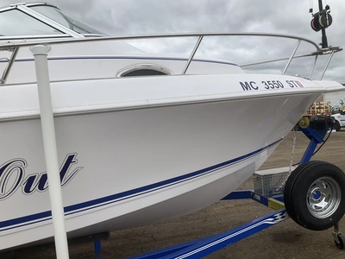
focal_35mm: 29
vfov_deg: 48.2
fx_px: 289
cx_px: 172
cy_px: 130
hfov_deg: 61.7
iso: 25
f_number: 1.8
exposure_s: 1/1342
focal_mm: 3
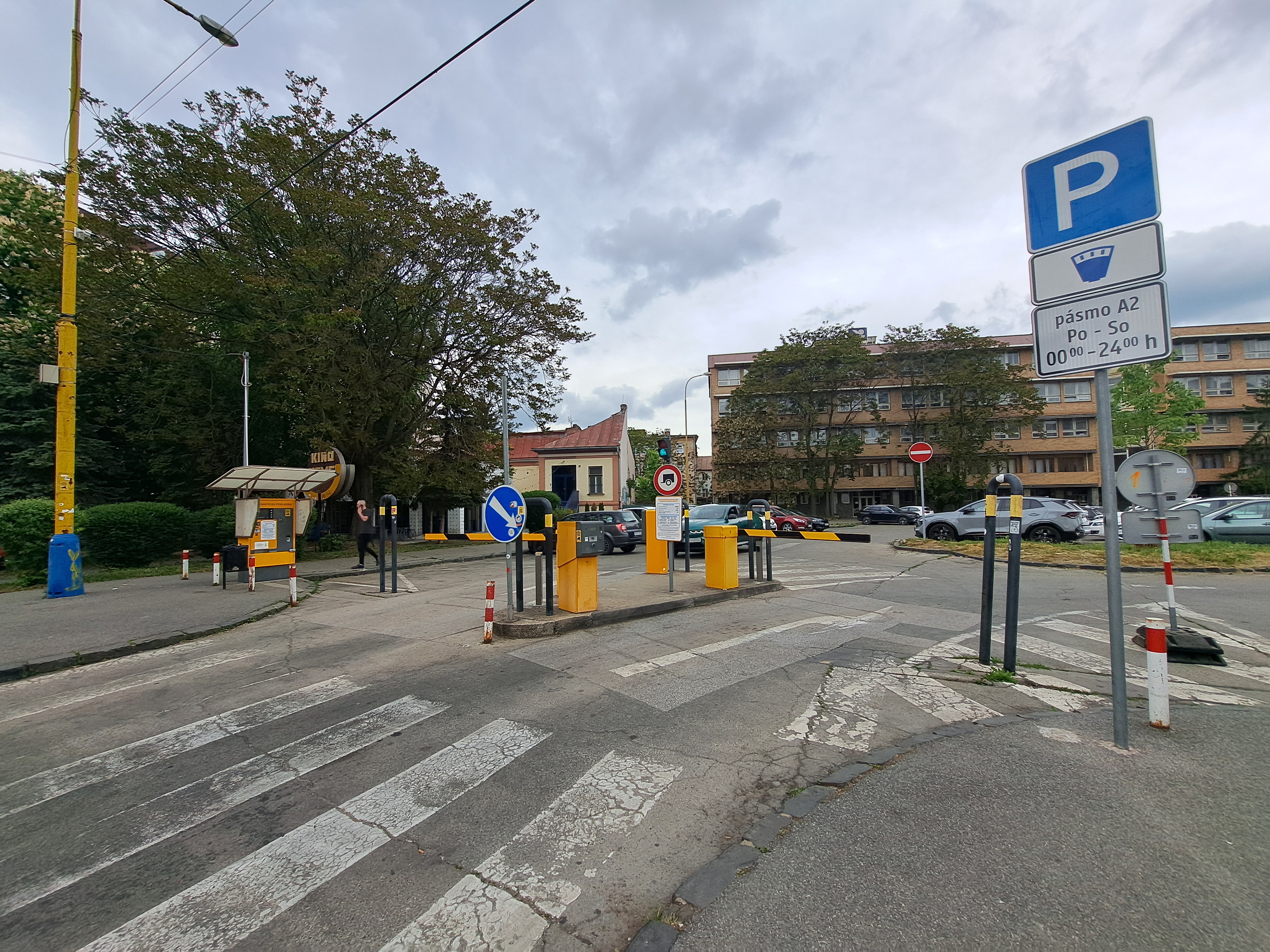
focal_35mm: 13
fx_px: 477
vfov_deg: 89.9
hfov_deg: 106.2
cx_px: 635
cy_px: 476
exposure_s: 1/1135
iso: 50
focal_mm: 1.74
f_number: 2.2
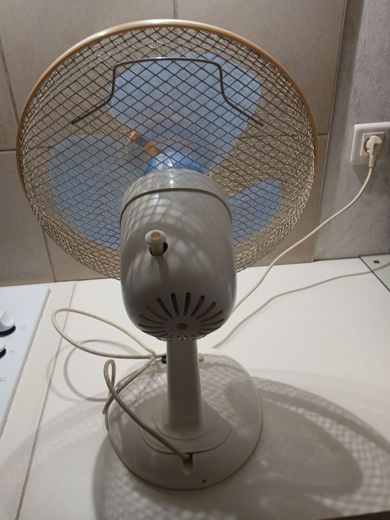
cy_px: 260
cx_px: 195
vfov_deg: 67.3
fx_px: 391
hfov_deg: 53.1
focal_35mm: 26
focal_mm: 3.98
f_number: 1.8
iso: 160
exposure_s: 1/50
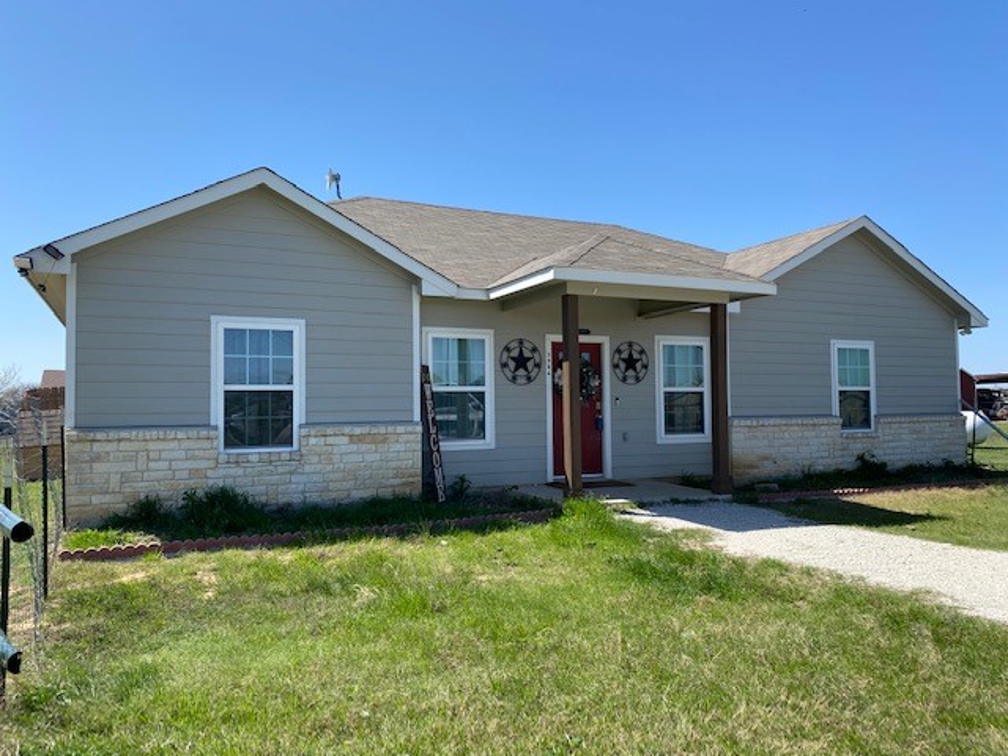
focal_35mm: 26
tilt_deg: +2.4
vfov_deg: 53.1
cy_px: 378
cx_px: 504
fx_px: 757
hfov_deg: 67.3
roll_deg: +0.2
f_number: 1.8
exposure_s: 1/2222
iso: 32
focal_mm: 4.25
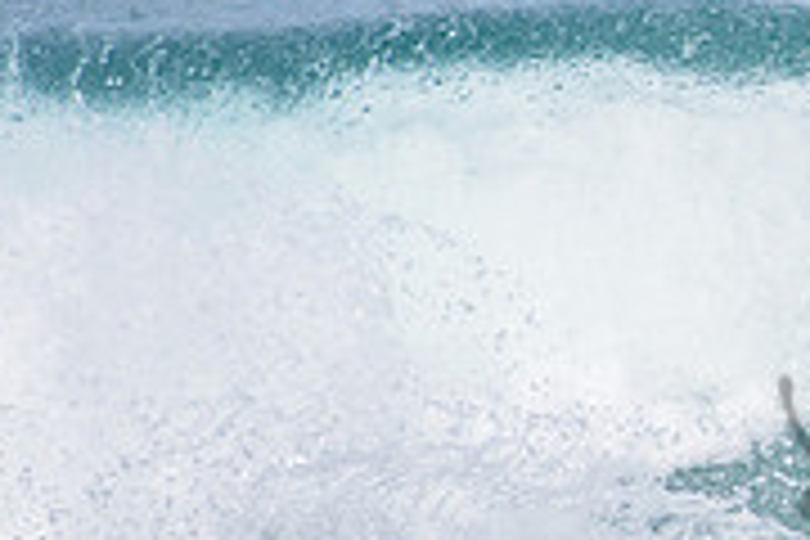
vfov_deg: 0.9
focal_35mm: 1610
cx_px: 1242
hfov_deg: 1.3
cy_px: 407
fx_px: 36222
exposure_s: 1/2000
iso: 250
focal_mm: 500
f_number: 5.6
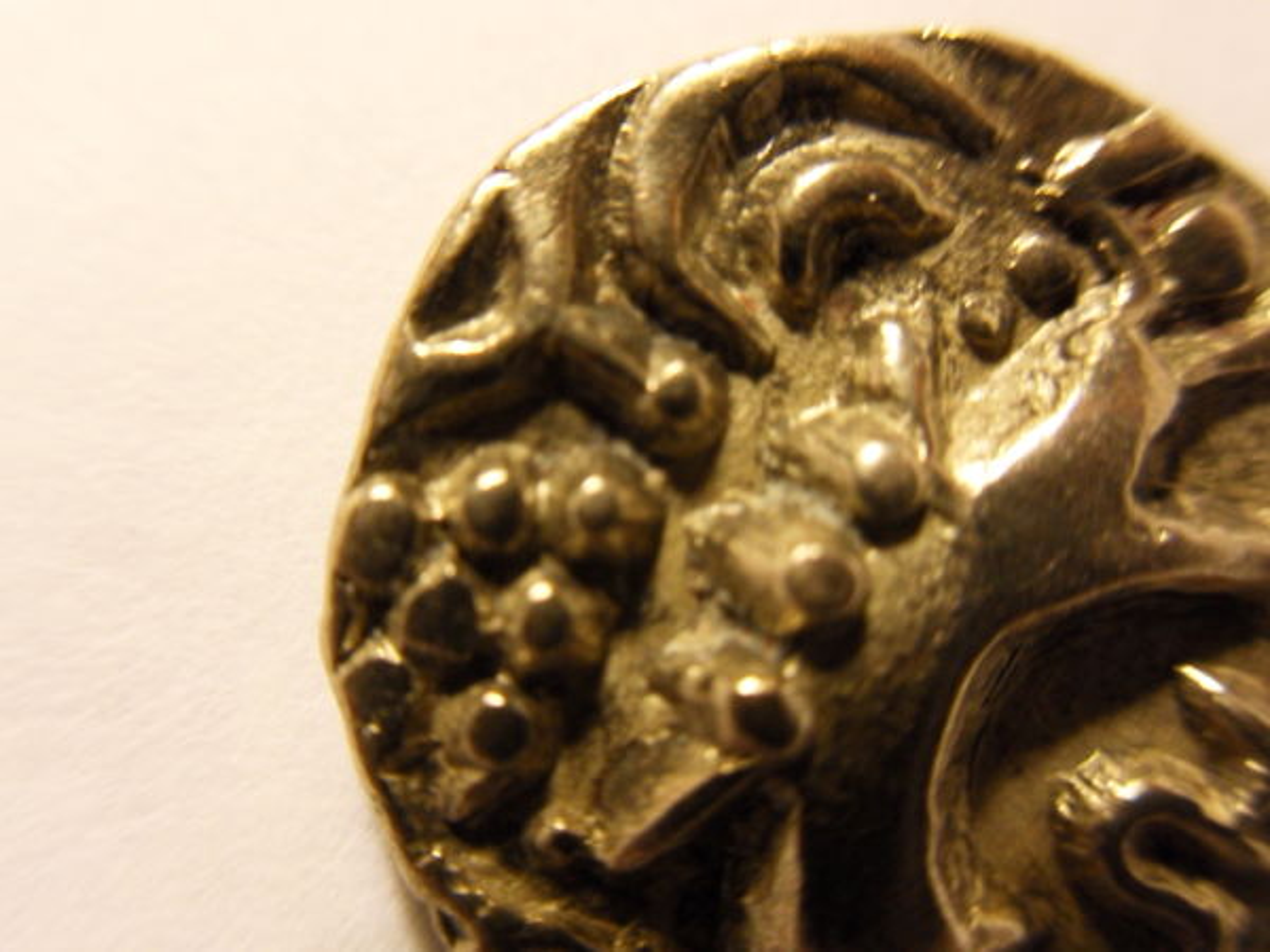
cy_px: 476
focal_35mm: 35
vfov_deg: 40.7
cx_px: 635
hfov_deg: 52.6
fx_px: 1284
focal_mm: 6.3
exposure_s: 1/30
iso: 320
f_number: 3.5
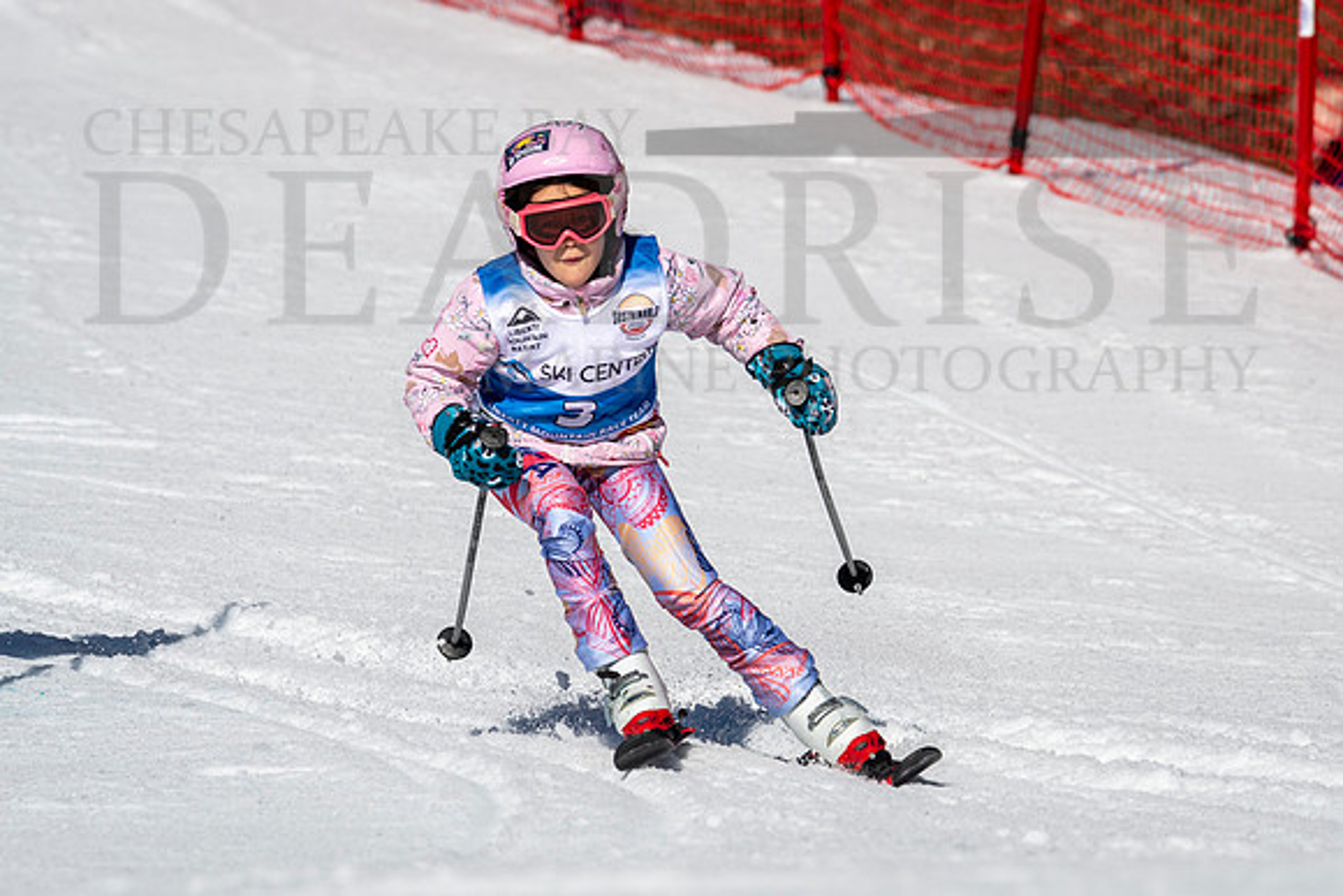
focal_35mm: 670
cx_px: 750
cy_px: 500
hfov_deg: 3.1
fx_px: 25008
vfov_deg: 2.1
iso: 200
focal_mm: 400
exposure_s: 1/2000
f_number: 8
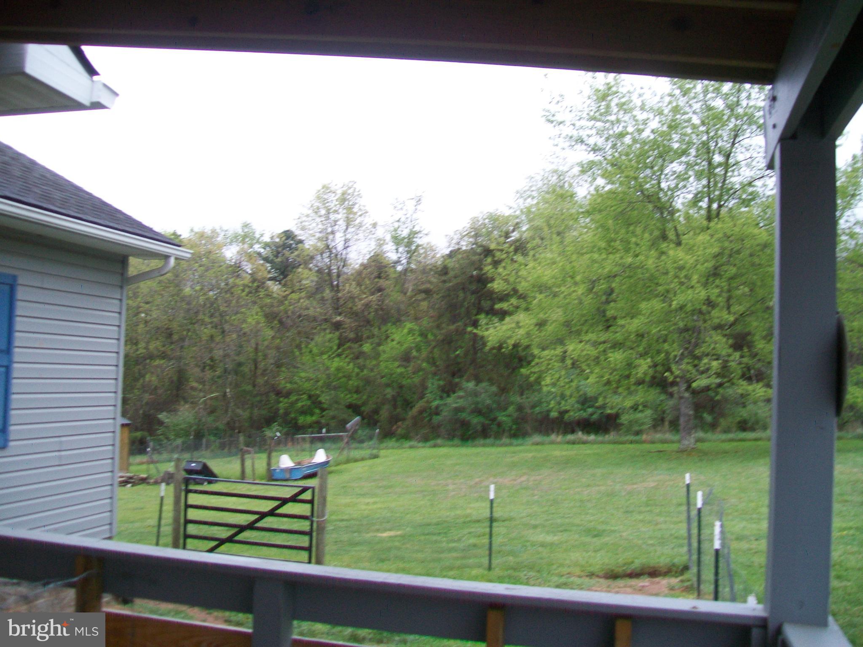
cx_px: 432
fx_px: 848
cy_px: 324
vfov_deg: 41.8
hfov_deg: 54.0
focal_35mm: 34
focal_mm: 6.1
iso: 64
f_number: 2.7
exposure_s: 1/320
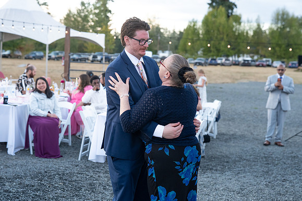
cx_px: 151
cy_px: 100
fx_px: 512
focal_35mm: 61
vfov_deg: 22.3
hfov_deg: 32.9
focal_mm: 61
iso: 2000
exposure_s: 1/500
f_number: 4
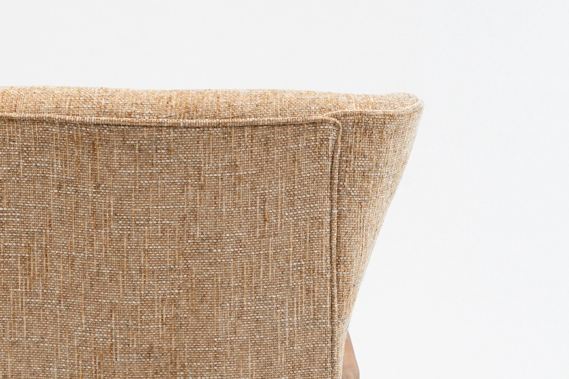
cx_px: 141
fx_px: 1976
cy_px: 448
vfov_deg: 10.8
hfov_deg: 16.3
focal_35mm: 125
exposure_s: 1/80
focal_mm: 50
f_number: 8
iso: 250
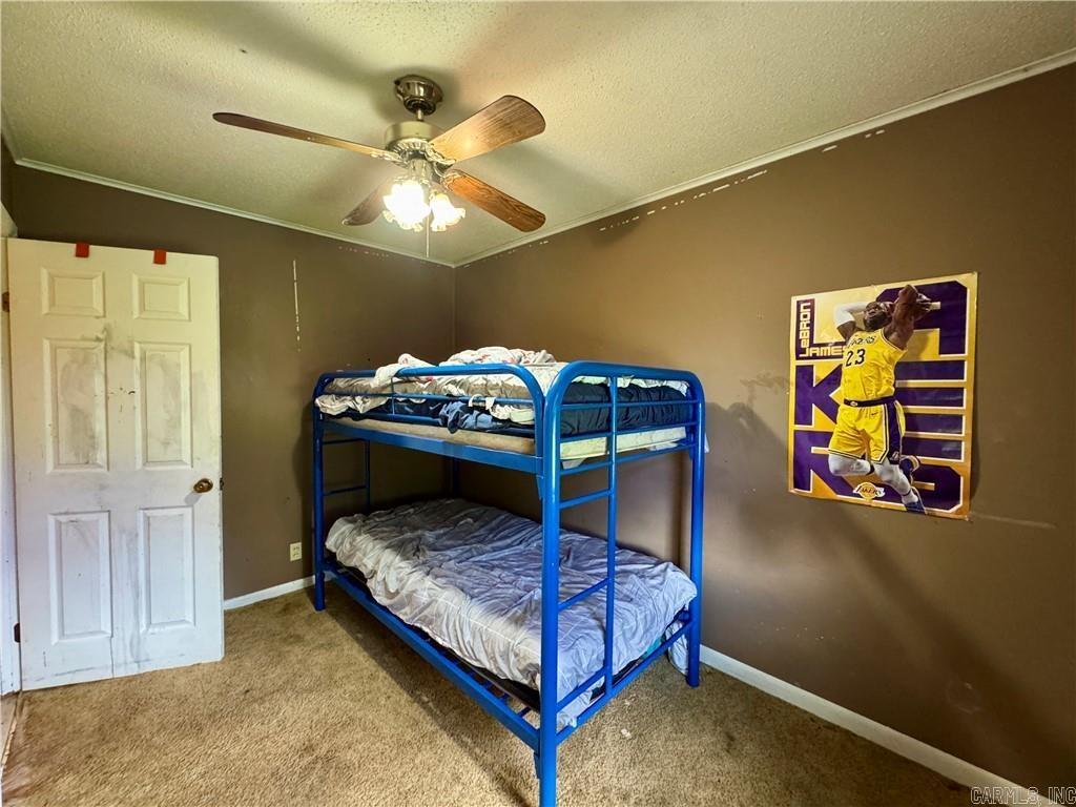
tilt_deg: -2.1
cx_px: 538
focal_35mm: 14
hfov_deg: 102.1
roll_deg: -0.8
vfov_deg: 85.7
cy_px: 404
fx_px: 435
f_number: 2.2
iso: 1250
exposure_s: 1/40
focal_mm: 2.22
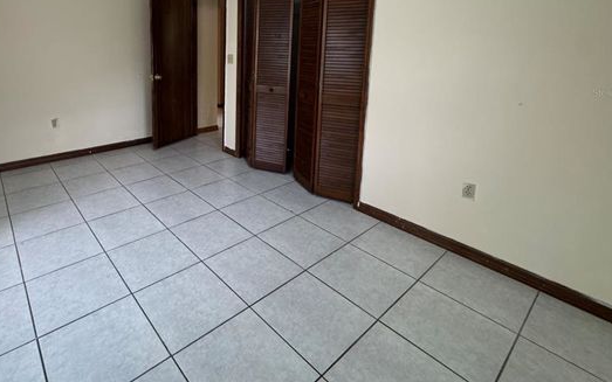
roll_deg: -0.8
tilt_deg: -9.0
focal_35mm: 20
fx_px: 334
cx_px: 229
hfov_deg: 83.4
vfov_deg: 56.5
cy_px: 92
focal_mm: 2.22
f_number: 2.2
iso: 250
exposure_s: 1/120
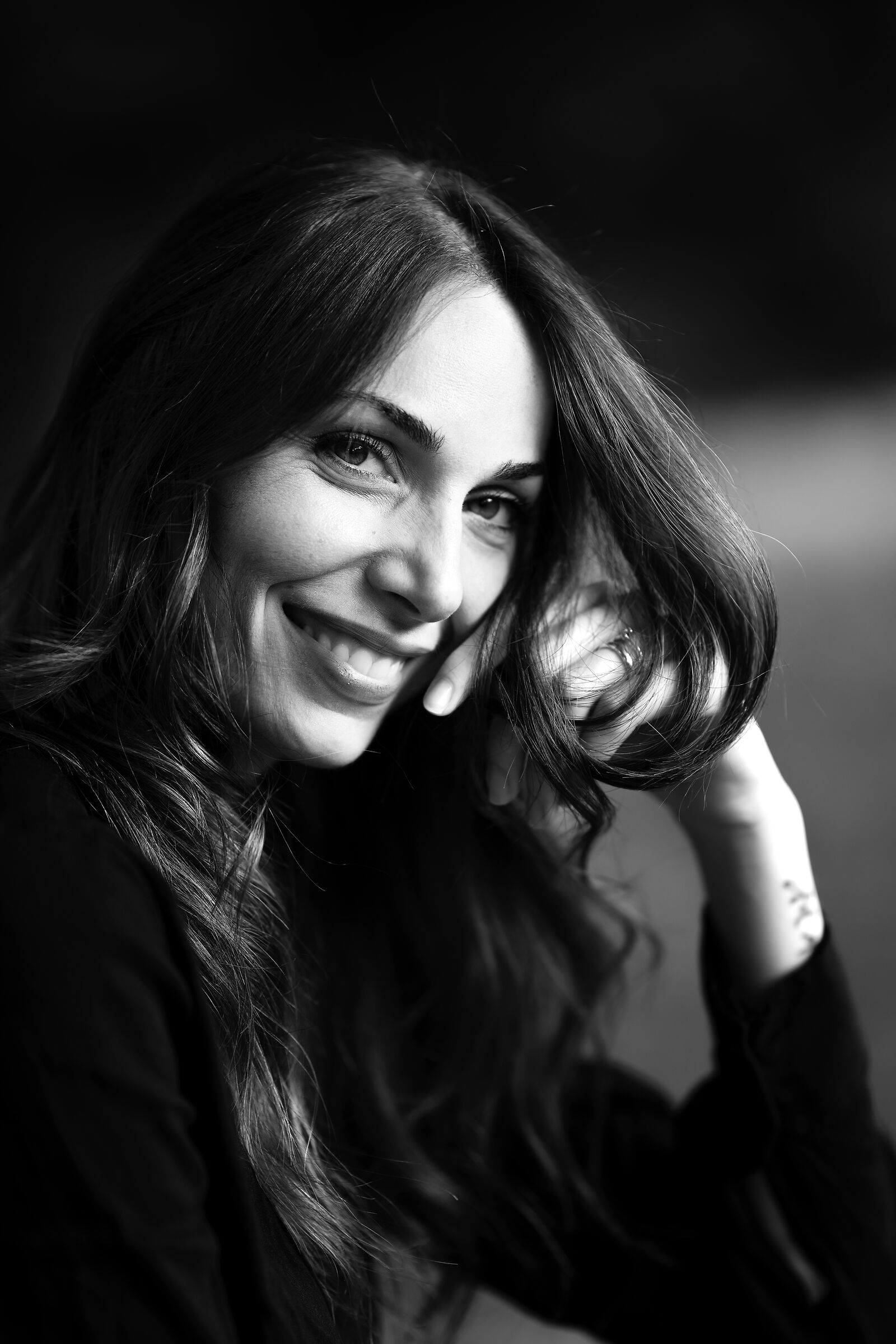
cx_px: 448
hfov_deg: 13.0
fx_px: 3920
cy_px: 672
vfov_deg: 19.5
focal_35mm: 105
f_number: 1.4
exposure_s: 1/250
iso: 100
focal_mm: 105
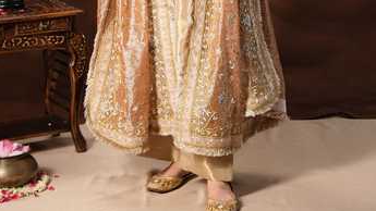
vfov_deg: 12.5
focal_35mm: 94
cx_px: 186
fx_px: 937
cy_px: -46
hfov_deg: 22.7
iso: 500
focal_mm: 39.3
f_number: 5.6
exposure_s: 1/30
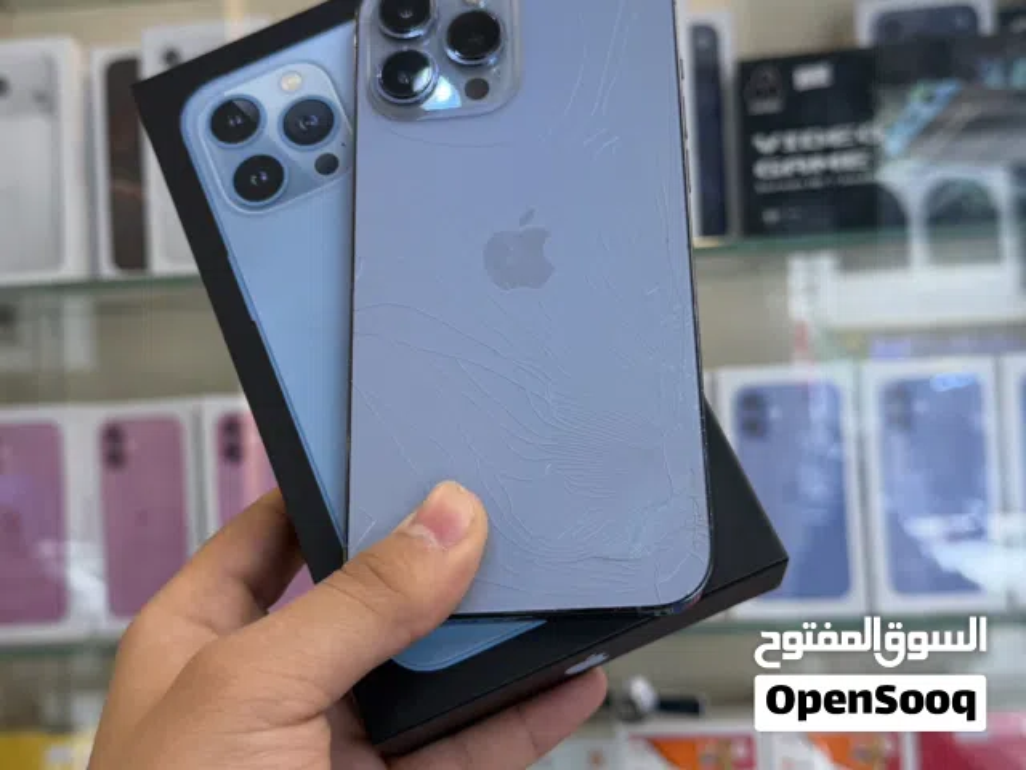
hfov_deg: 71.6
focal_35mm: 24
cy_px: 385
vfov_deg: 56.8
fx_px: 711
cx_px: 513
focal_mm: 6.76
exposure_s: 1/193
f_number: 1.78
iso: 64
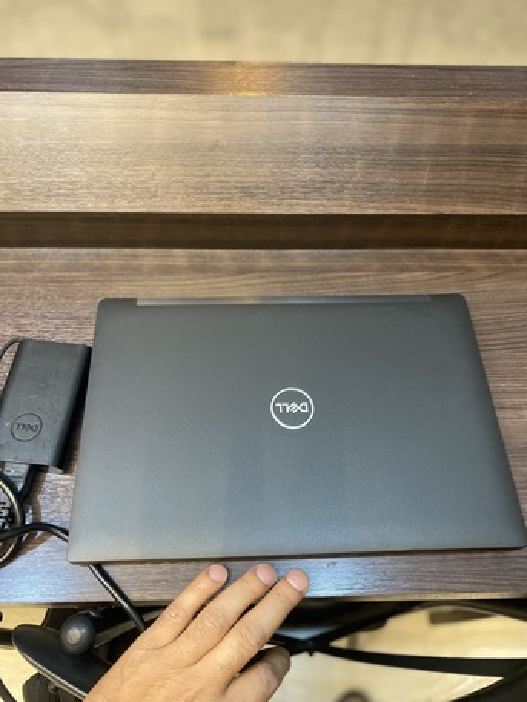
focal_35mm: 26
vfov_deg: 67.3
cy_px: 351
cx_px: 264
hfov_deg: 53.1
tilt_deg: -59.7
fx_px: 528
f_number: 1.8
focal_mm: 4.25
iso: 400
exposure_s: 1/60
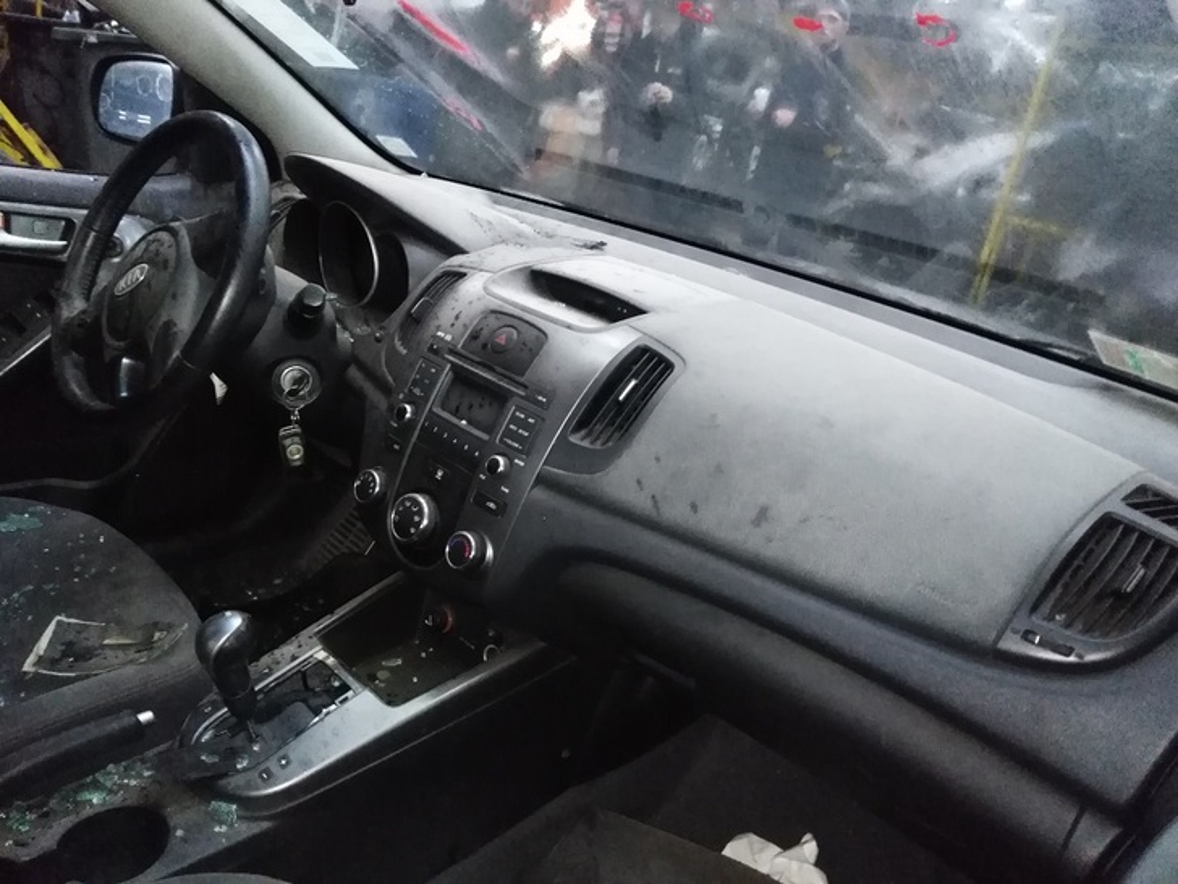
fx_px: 885
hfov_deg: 67.3
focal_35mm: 26
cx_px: 589
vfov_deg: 53.1
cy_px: 442
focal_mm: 3.46
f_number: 2.2
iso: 2428
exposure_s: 1/12.5
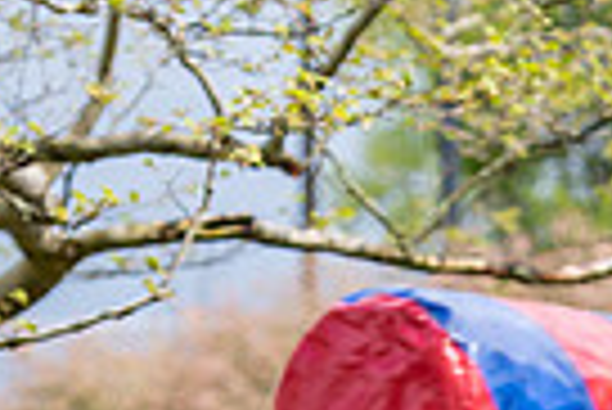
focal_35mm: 448
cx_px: 662
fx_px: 7624
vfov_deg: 3.1
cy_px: 719
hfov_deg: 4.6
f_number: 3.2
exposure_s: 1/500
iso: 80
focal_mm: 105
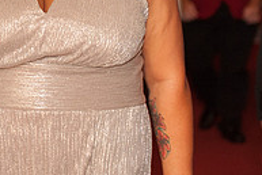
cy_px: -73
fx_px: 1639
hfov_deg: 9.0
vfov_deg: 6.1
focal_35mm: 225
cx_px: -48
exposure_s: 1/100
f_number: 3.5
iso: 2500
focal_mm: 75
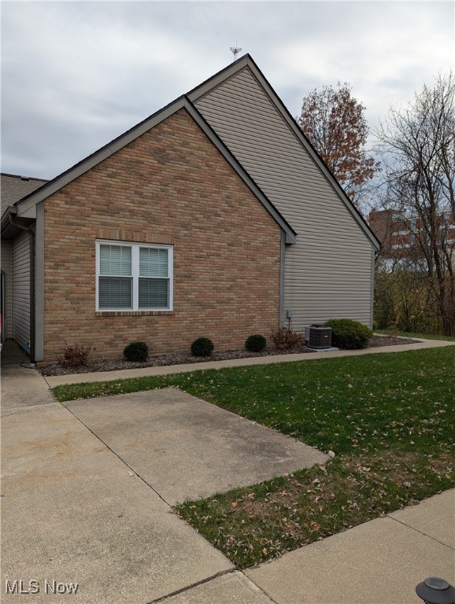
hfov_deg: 56.9
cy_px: 302
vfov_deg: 71.5
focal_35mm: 24
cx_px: 228
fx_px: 420
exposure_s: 1/920
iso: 28
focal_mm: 6.81
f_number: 1.85
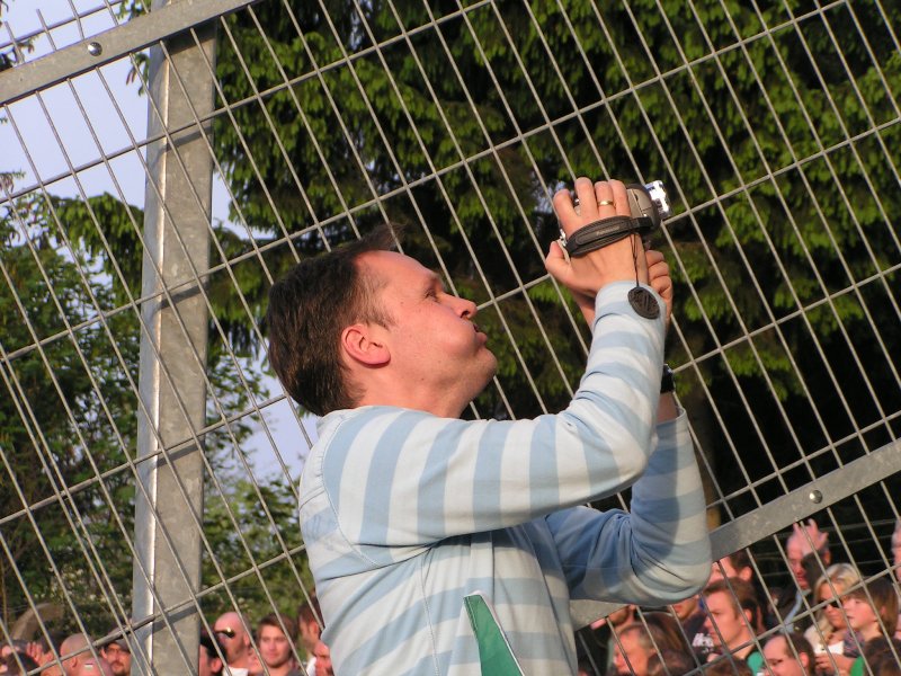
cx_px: 450
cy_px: 338
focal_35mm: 143
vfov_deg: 10.4
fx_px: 3722
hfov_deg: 13.8
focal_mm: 21.9
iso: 50
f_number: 4.5
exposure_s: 1/160
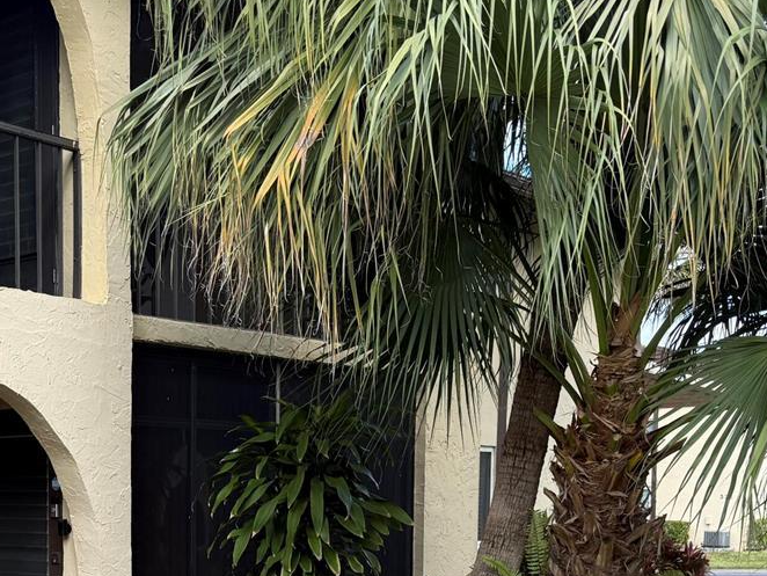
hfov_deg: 32.4
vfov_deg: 24.0
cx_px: 167
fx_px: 1286
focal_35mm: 58
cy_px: 598
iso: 80
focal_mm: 6.76
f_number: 1.78
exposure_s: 1/1192
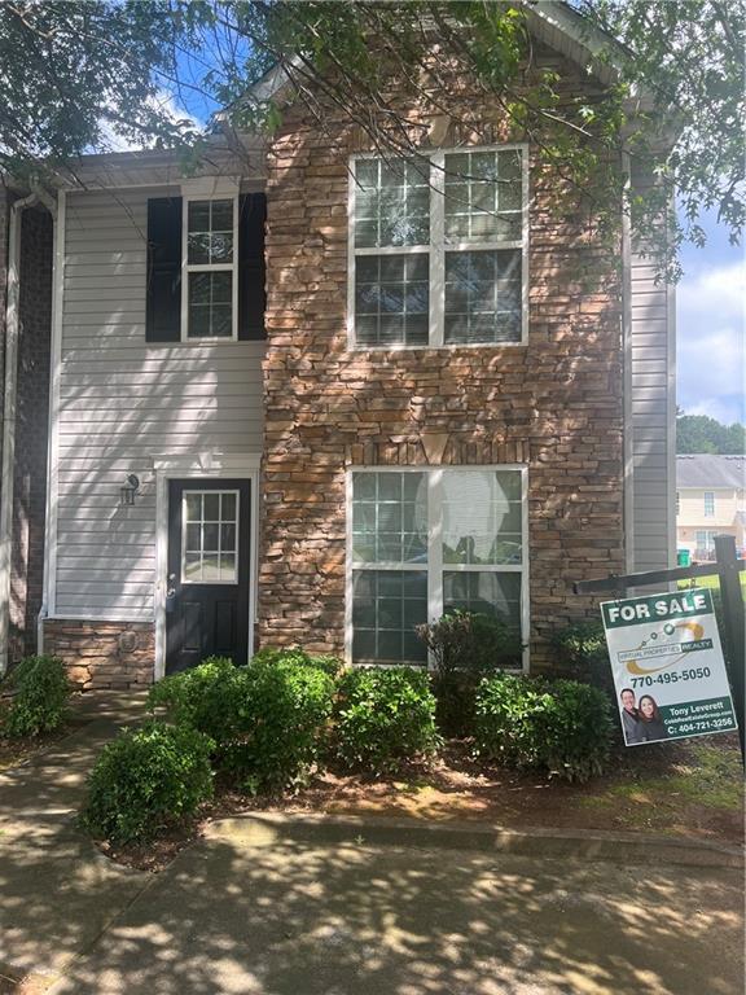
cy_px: 498
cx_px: 373
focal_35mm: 26
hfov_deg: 53.1
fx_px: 747
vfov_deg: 67.3
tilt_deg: +3.6
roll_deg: -0.3
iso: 50
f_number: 1.5
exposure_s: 1/650
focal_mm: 5.7
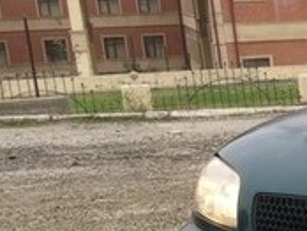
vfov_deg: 13.2
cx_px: 579
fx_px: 977
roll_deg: +2.1
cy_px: 250
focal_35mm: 110
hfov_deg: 15.1
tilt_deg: -15.7
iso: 32
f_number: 2.2
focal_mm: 4.15
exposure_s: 1/149
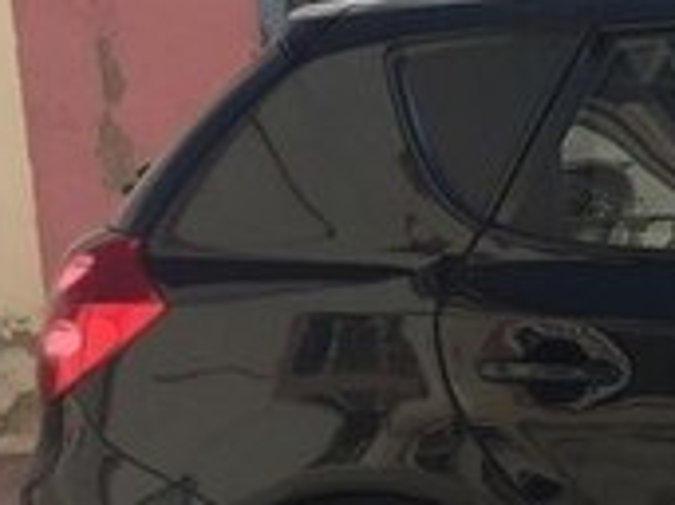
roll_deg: -0.9
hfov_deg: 15.4
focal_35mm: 112
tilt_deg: -10.7
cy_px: 471
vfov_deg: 13.1
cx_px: 1184
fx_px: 2182
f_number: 2.2
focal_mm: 4.15
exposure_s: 1/1721
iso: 32
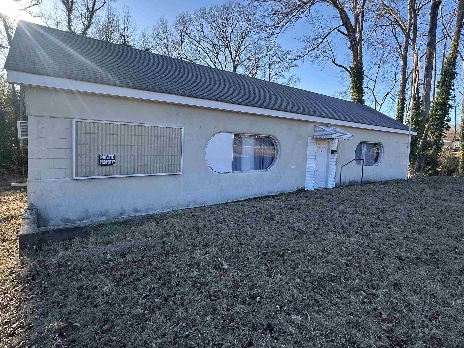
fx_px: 255
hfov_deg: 84.7
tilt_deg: -5.2
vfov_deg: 68.5
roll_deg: -1.0
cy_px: 158
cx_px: 227
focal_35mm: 19
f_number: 2.2
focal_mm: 2.22
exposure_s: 1/370
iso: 40
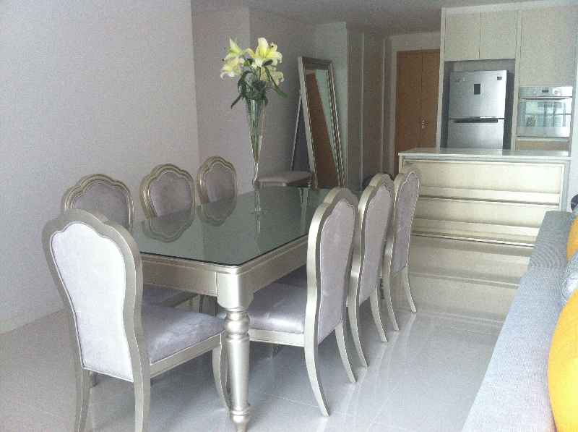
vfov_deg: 40.6
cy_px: 216
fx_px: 583
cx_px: 289
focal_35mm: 35
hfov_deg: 52.7
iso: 125
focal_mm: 3.85
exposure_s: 1/120
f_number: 2.8
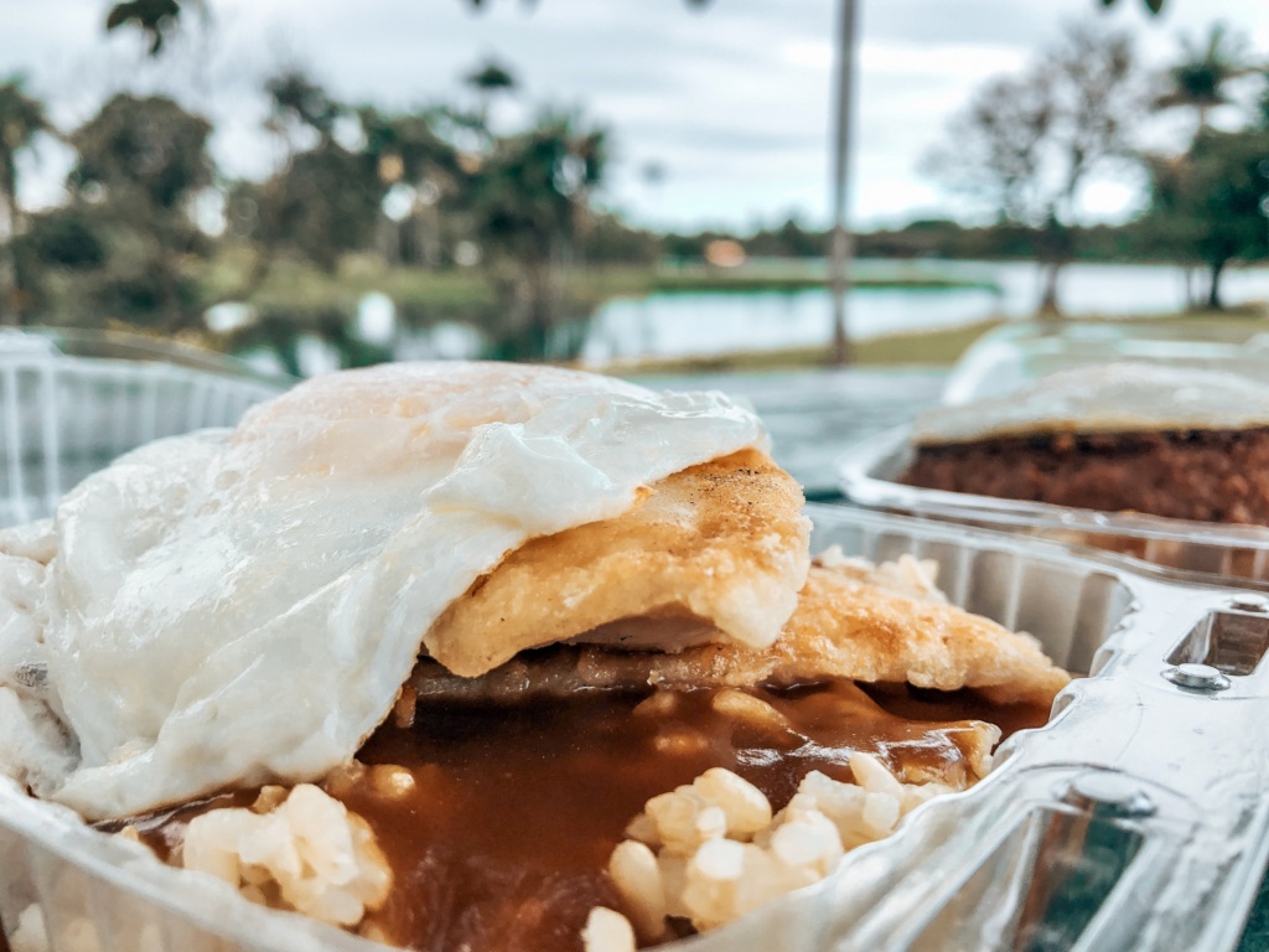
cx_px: 634
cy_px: 476
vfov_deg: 49.7
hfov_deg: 63.4
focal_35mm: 28
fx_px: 1026
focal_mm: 3.99
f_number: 1.8
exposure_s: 1/380
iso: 20
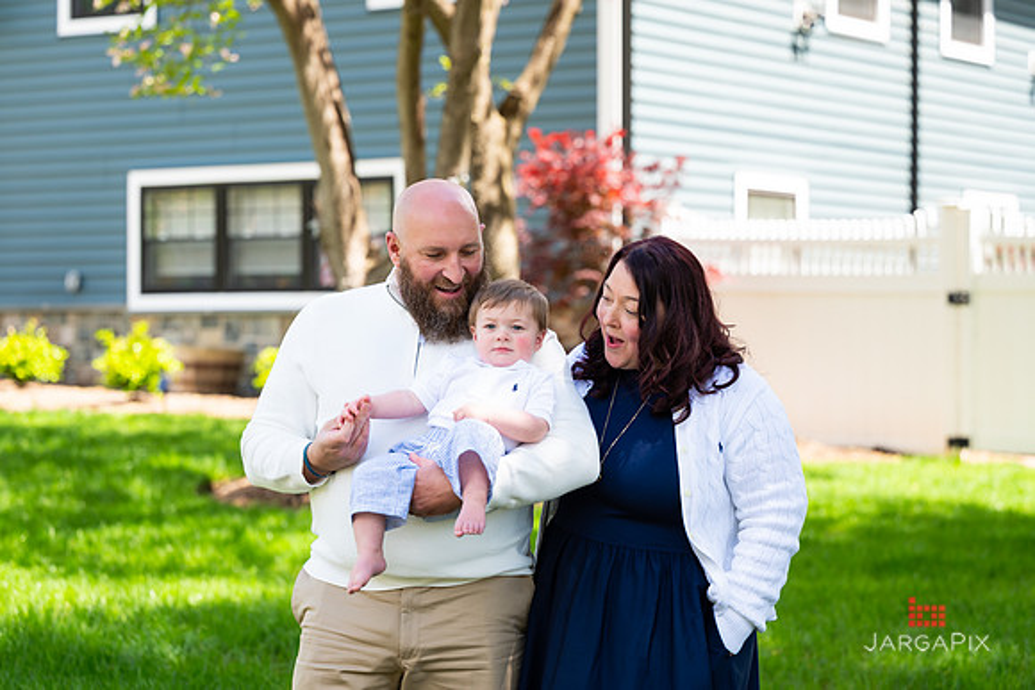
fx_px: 2682
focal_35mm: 93
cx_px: 520
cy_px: 332
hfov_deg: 21.8
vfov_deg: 14.7
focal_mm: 86
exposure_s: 1/640
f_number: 3.2
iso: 200
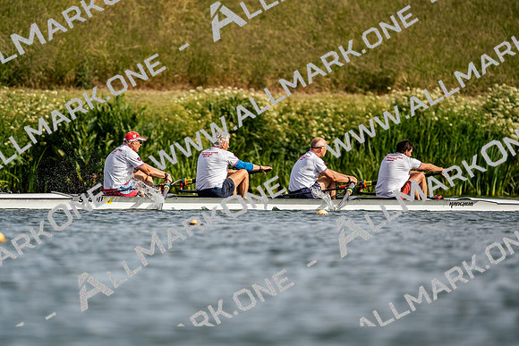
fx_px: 8652
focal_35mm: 600
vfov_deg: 2.3
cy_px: 173
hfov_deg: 3.4
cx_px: 260
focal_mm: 600
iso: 200
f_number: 6.3
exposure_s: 1/2000
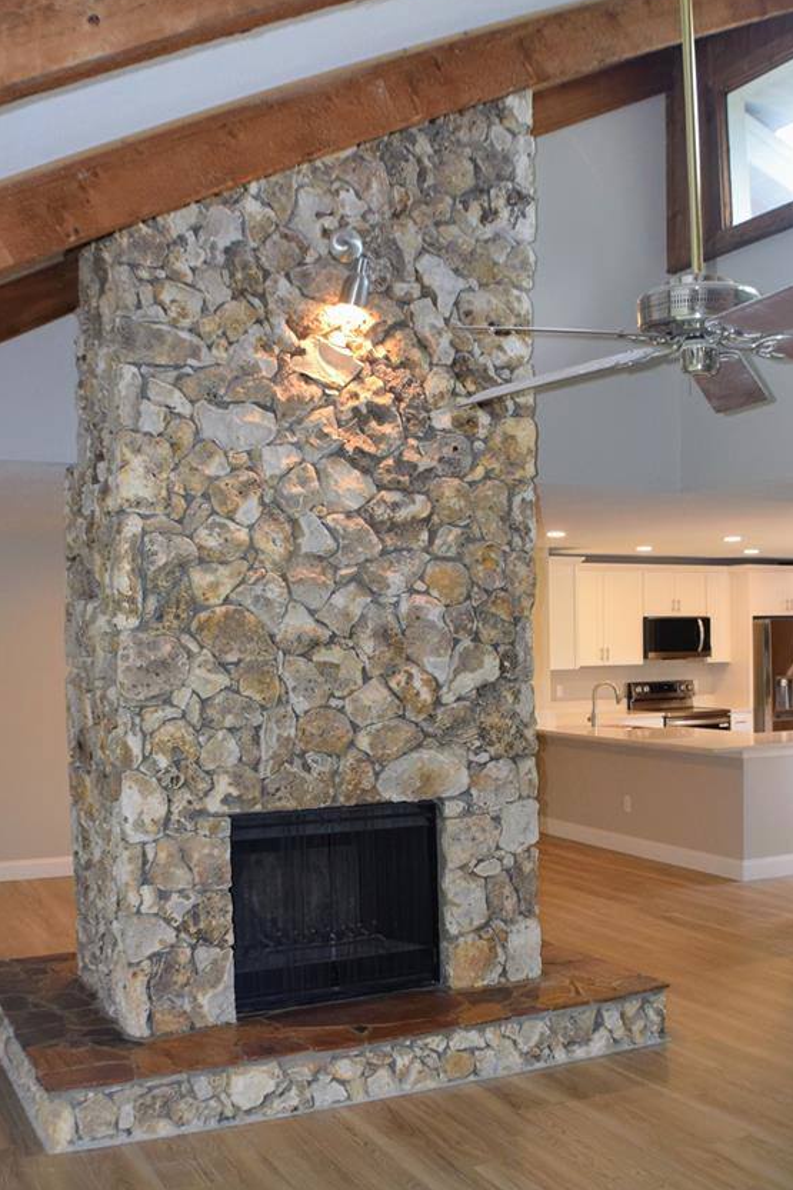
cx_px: 477
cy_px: 656
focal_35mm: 50
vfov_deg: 39.8
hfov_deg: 27.1
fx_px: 1643
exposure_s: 1/100
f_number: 5
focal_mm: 23
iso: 800
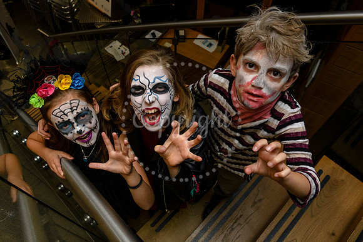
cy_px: 121
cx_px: 182
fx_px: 272
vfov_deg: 48.0
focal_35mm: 27
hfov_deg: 67.4
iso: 1600
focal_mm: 18
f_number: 5
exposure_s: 1/60
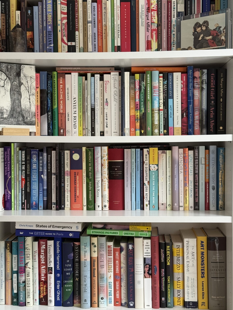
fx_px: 467
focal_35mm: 52
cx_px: 114
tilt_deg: -3.4
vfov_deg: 36.8
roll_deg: -0.5
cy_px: 159
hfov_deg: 28.0
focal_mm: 6.76
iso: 125
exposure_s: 1/60
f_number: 1.78
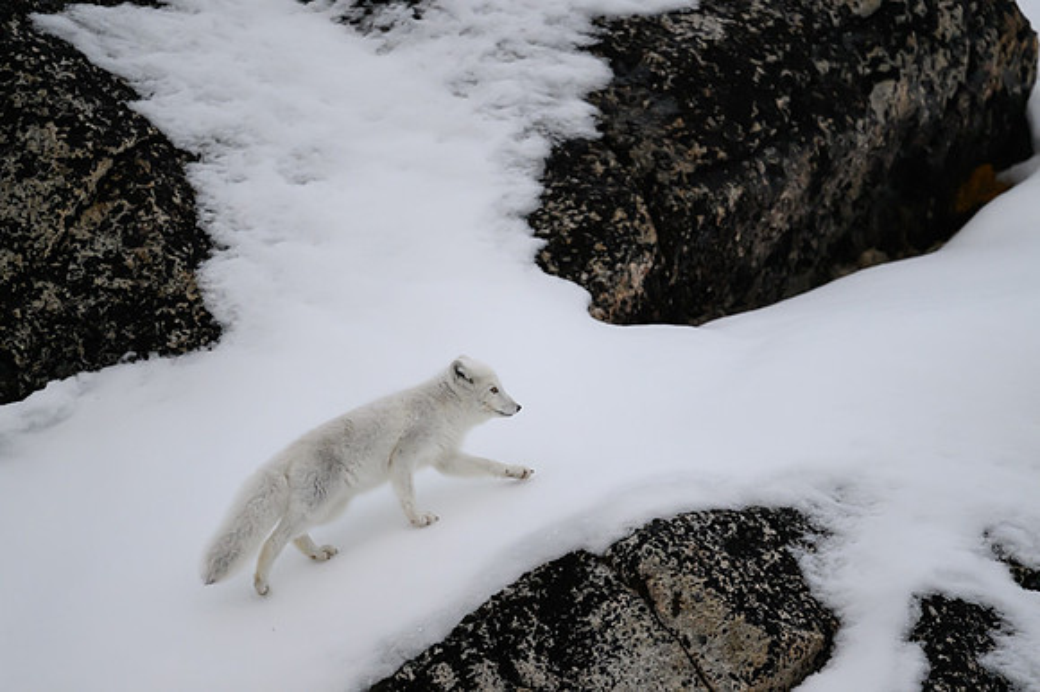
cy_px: 346
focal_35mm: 560
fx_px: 16168
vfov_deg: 2.5
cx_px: 520
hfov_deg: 3.7
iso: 2500
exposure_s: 1/1600
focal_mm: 560
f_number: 4
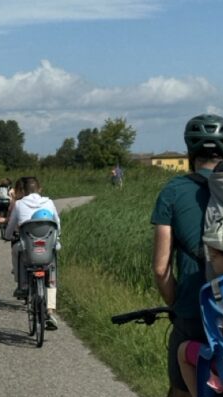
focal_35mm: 135
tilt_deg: +9.7
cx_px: 128
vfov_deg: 15.6
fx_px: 1421
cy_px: 0
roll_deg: -0.6
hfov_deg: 9.0
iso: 64
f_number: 1.78
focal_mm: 6.86
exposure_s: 1/7092
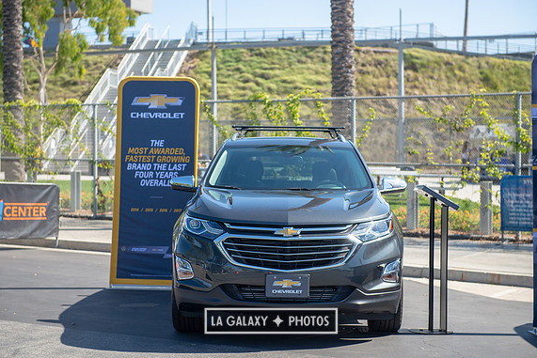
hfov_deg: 30.1
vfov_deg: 20.3
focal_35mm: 67
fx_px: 1000
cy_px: 180
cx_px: 271
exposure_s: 1/1600
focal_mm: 66
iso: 250
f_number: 4
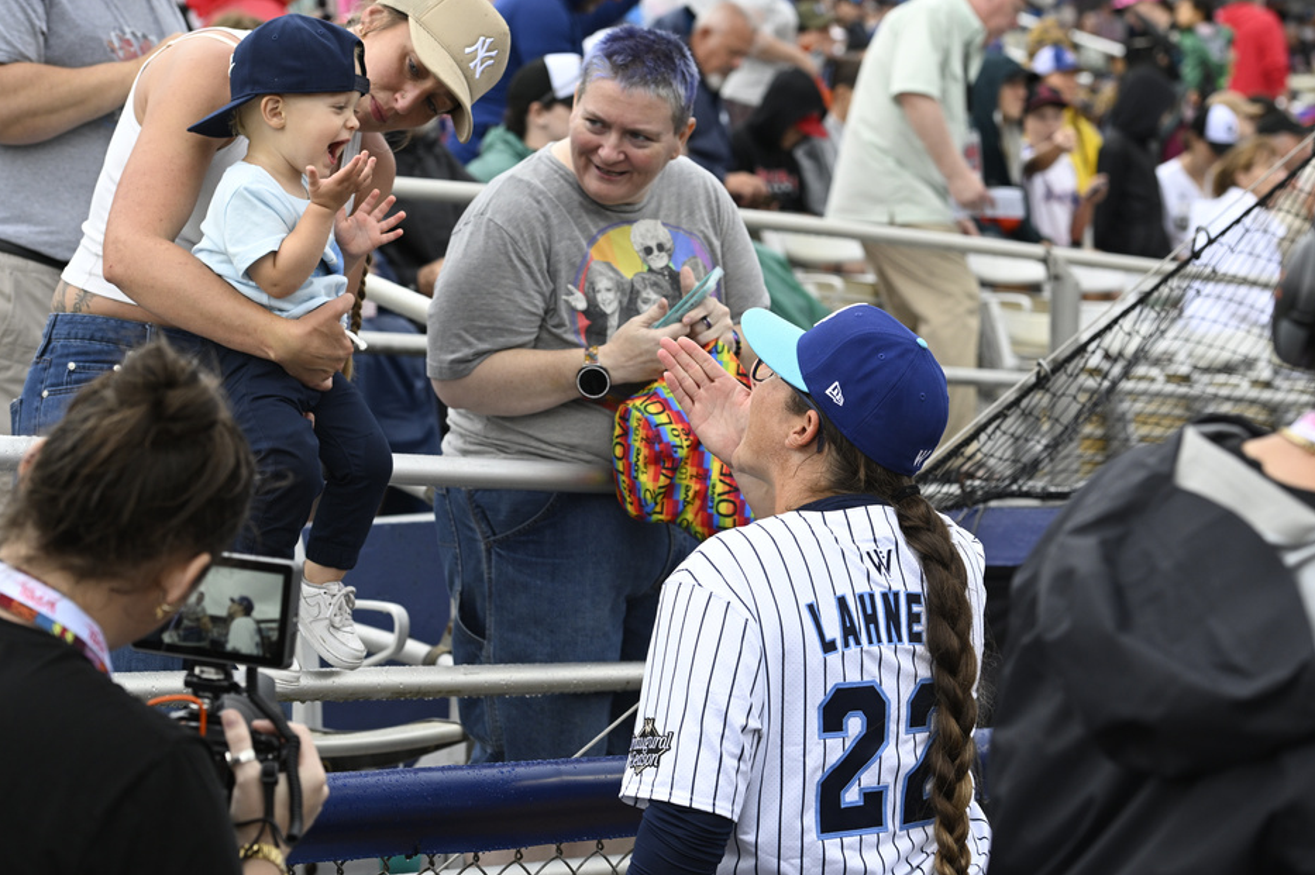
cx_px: 671
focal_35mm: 101
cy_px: 444
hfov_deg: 20.2
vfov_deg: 13.5
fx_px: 3687
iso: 800
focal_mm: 92
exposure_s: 1/500
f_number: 5.6
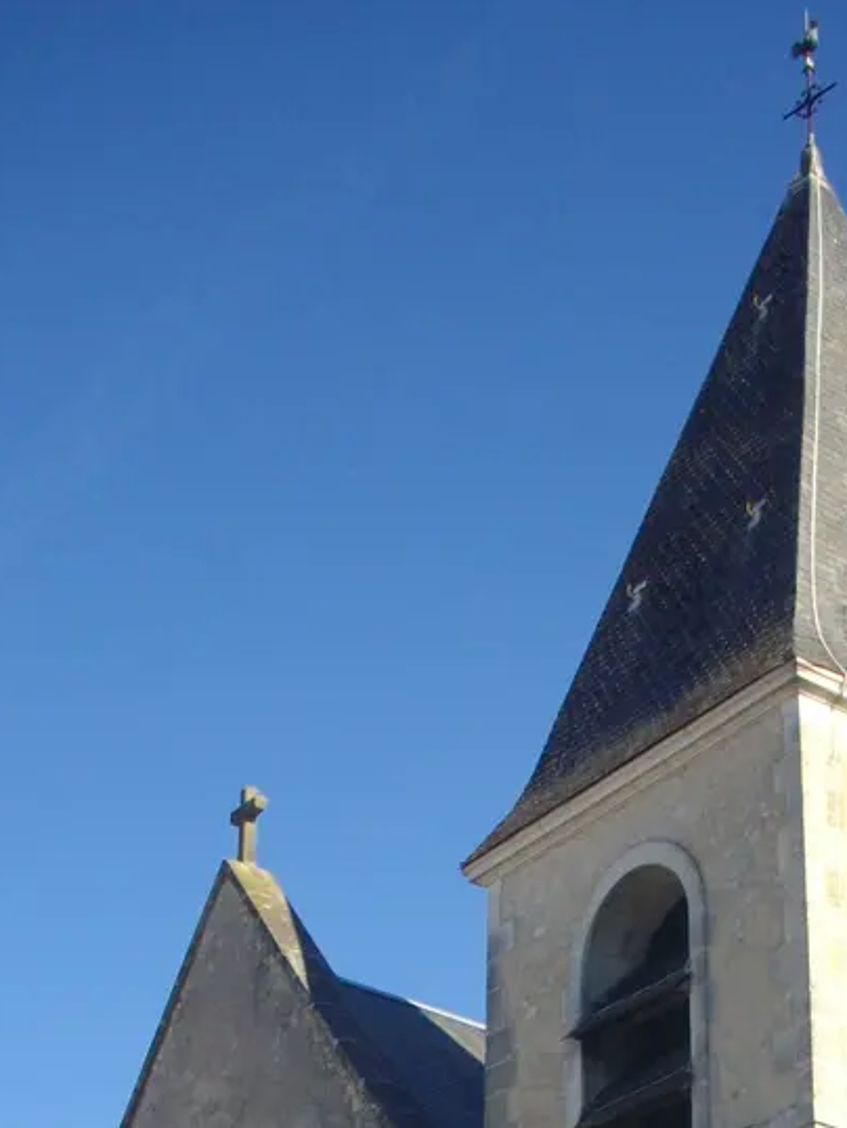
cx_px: 742
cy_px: 1304
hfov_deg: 16.6
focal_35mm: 88
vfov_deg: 20.9
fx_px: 2869
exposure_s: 1/250
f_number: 5.6
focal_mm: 6.2
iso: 100
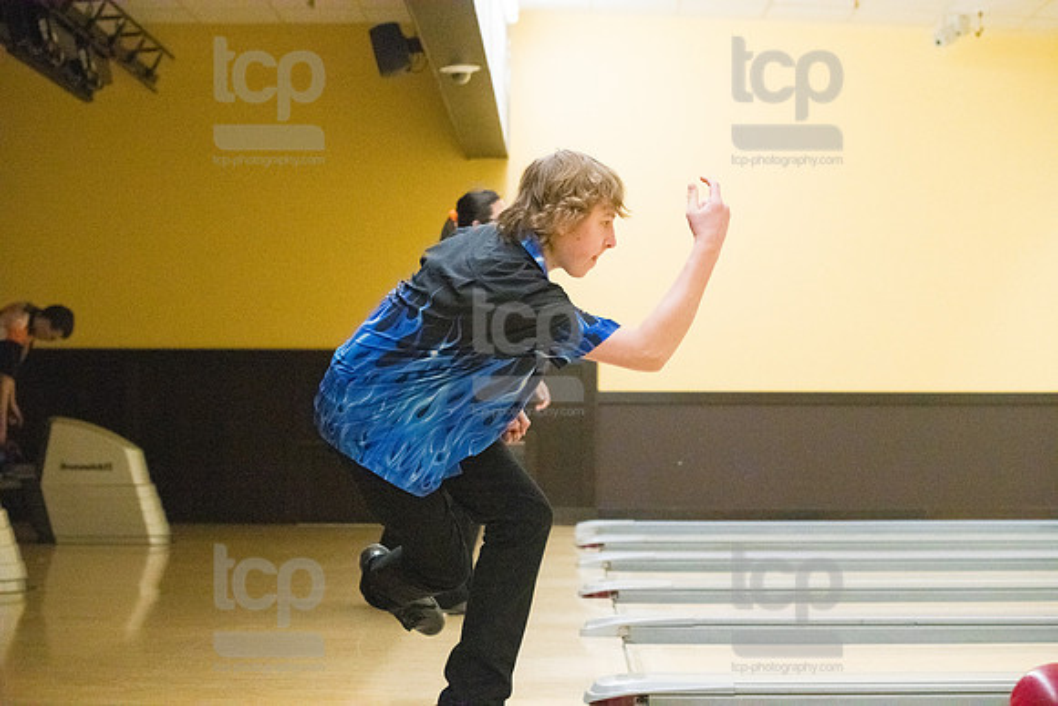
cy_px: 353
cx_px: 529
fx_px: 2058
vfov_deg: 19.5
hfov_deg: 28.8
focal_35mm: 70
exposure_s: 1/1000
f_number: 4.5
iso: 10000
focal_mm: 70
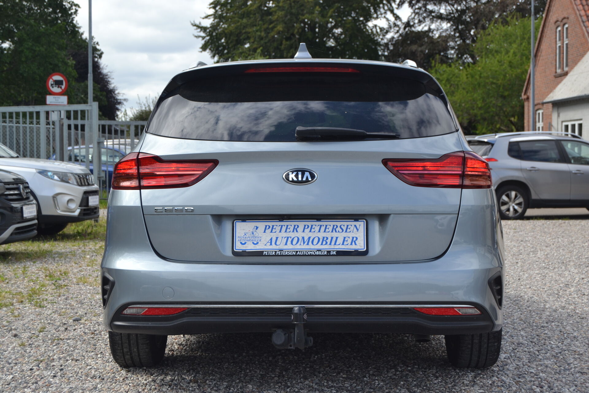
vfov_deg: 22.6
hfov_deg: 33.4
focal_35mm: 60
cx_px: 294
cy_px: 196
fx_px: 982
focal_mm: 40
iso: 100
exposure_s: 1/200
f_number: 7.1
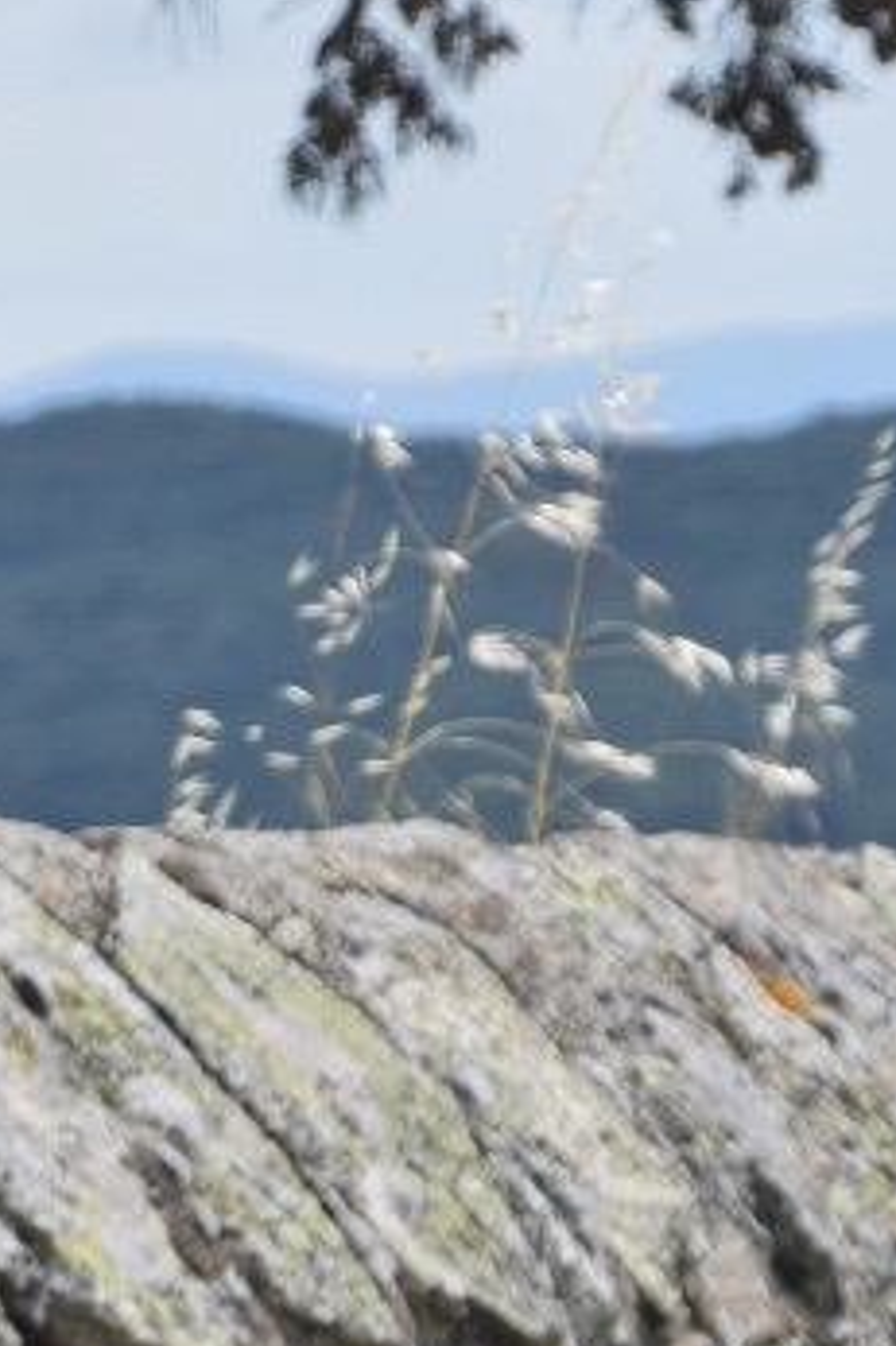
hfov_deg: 2.5
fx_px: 20851
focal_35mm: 558
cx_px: 303
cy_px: 2510
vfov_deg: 3.7
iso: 200
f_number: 9
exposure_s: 1/320
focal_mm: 86
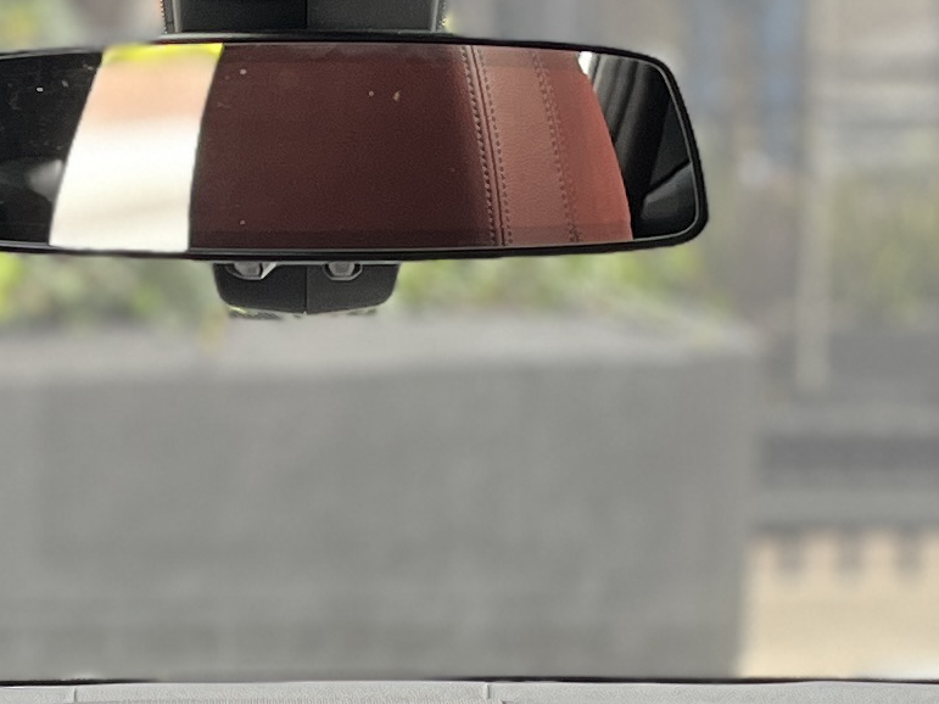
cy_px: 698
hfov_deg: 14.5
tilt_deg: -7.8
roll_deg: -1.1
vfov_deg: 10.8
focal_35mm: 136
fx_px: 3689
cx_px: 268
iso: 80
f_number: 1.6
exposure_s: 1/121
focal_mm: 5.1
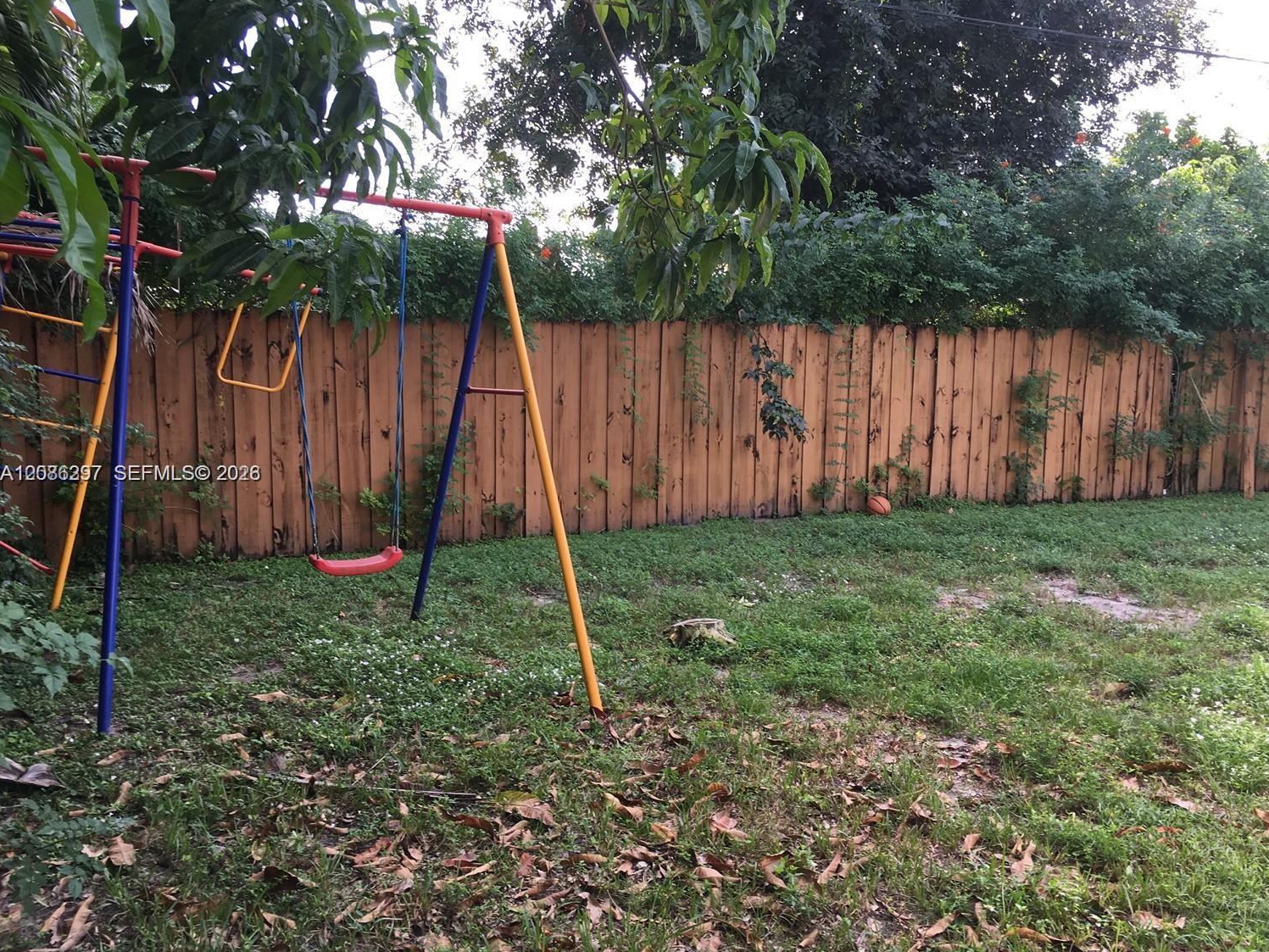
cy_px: 475
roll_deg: +0.1
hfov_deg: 58.3
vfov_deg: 45.4
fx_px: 1137
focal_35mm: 31
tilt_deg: -4.4
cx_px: 675
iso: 25
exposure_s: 1/209
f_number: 2.2
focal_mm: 4.15
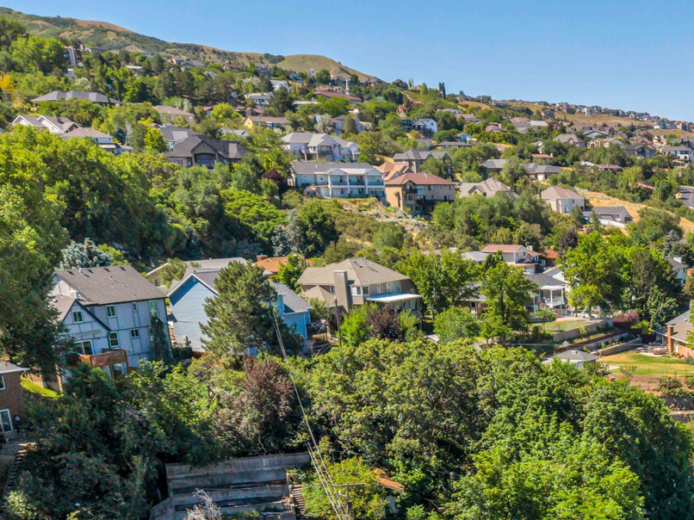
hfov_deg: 28.9
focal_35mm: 61
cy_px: 590
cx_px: 751
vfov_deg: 22.5
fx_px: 1223
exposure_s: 1/80
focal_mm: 8.67
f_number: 1.8
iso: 140
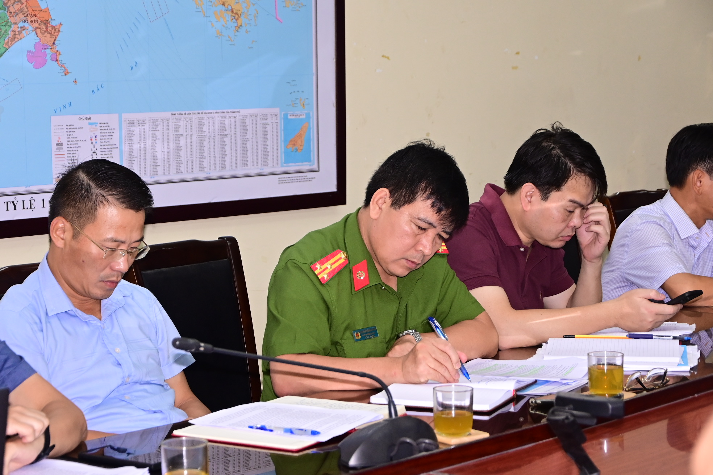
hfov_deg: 23.4
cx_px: 356
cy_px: 238
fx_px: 1723
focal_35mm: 87
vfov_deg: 15.7
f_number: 5
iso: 1000
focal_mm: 58
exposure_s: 1/200
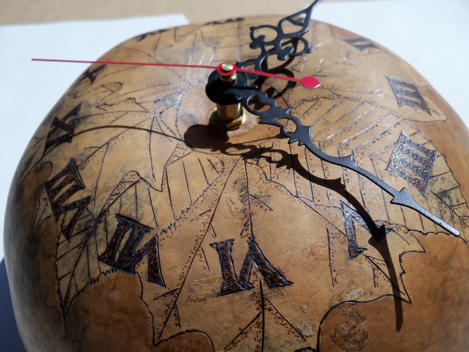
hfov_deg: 52.6
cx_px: 234
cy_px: 176
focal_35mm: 35
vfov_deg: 40.7
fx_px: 474
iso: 80
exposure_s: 1/1250
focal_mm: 6.2
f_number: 3.5
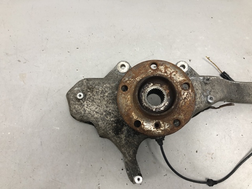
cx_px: 126
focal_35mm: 28
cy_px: 94
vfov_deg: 49.7
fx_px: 204
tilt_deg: -62.5
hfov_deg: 63.4
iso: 40
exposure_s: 1/25
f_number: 1.8
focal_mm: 4
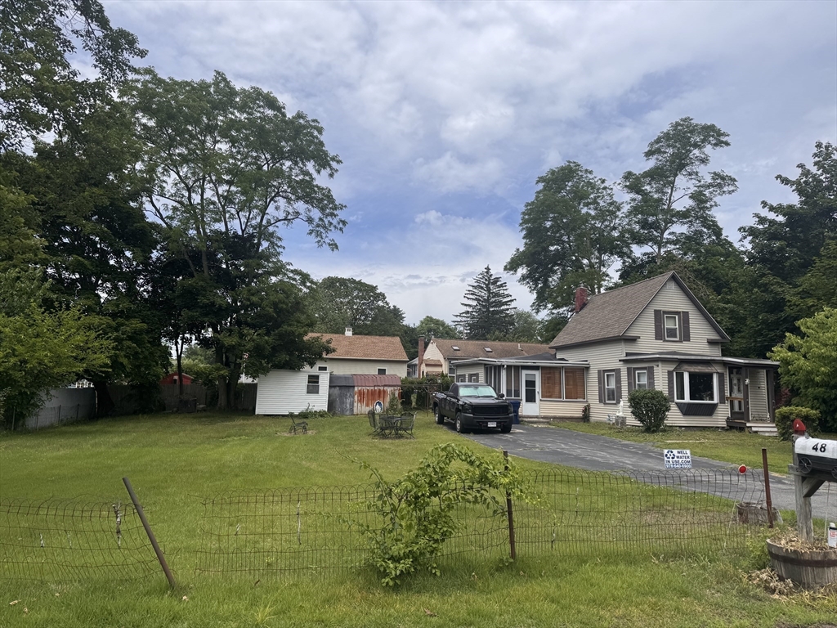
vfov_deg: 56.8
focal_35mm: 24
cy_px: 314
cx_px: 418
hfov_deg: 71.6
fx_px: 580
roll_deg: -3.7
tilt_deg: +4.7
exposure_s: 1/6410
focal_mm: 6.76
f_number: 1.78
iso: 80
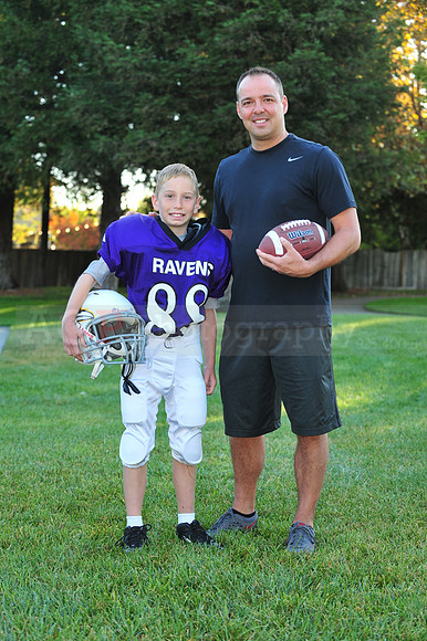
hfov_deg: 19.4
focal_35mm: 70
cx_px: 214
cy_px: 320
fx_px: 1247
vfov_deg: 28.9
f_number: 4.5
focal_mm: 70
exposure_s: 1/80
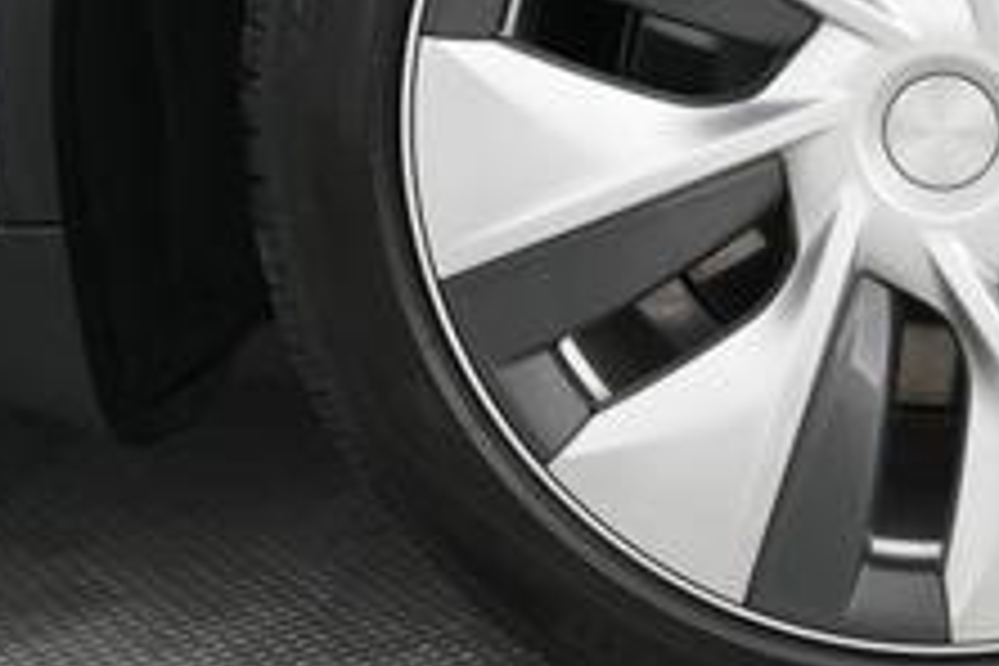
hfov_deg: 25.9
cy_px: 126
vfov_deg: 18.0
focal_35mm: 75
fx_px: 2081
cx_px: 945
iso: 4000
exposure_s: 1/160
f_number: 2.8
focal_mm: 26
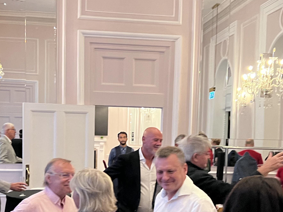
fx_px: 482
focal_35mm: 59
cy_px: 165
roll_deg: -2.0
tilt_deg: -6.4
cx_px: 128
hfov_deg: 32.7
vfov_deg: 24.5
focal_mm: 5.7
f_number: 1.5
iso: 500
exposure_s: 1/50
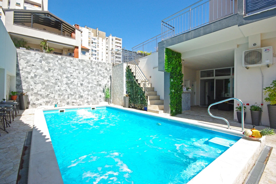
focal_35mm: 16
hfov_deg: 96.7
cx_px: 138
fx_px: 123
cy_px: 92
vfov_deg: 73.9
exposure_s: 1/500
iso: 400
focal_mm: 11
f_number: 9.5
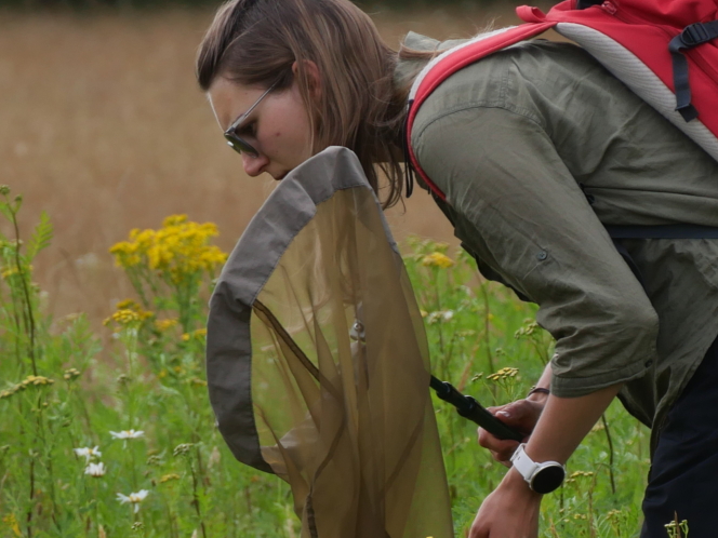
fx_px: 16635
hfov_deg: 2.5
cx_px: 601
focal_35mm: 802
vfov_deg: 1.9
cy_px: 428
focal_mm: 130
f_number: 5.6
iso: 200
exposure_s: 1/640
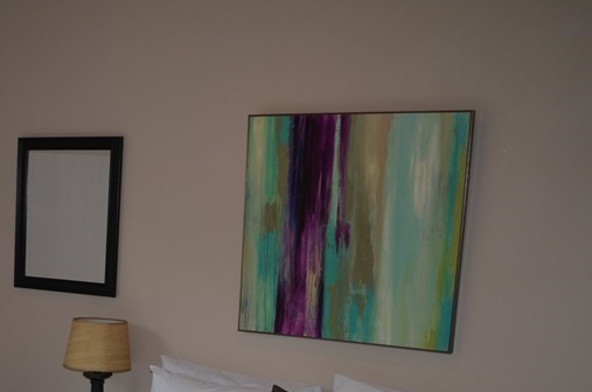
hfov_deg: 32.5
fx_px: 952
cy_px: 417
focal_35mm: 58
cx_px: 37
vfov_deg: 22.2
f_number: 3.5
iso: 200
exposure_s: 1/160
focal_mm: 18
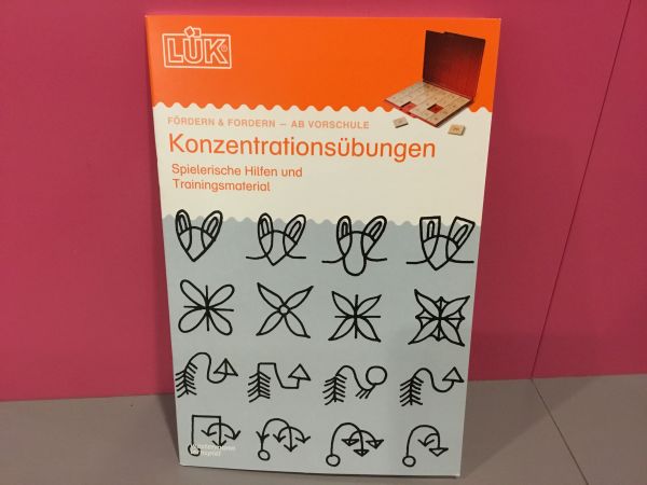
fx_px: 579
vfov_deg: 45.4
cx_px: 324
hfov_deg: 58.4
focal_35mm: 31
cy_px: 242
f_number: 2.4
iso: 250
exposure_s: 1/33
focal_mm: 3.3
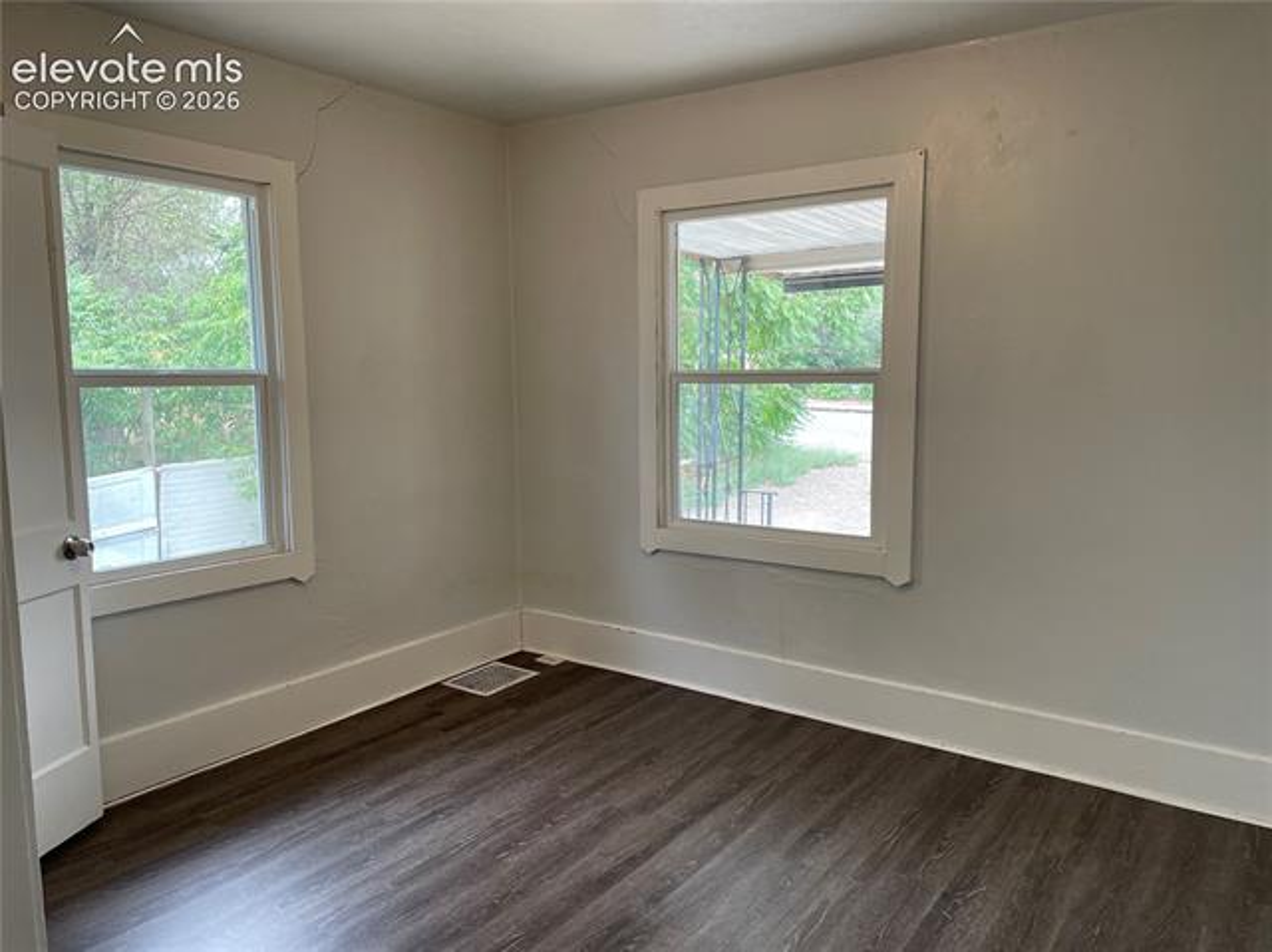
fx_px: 955
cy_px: 476
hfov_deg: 67.3
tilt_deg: -7.7
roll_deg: +0.2
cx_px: 636
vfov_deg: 53.0
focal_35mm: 26
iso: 125
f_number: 1.6
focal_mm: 4.2
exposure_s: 1/120
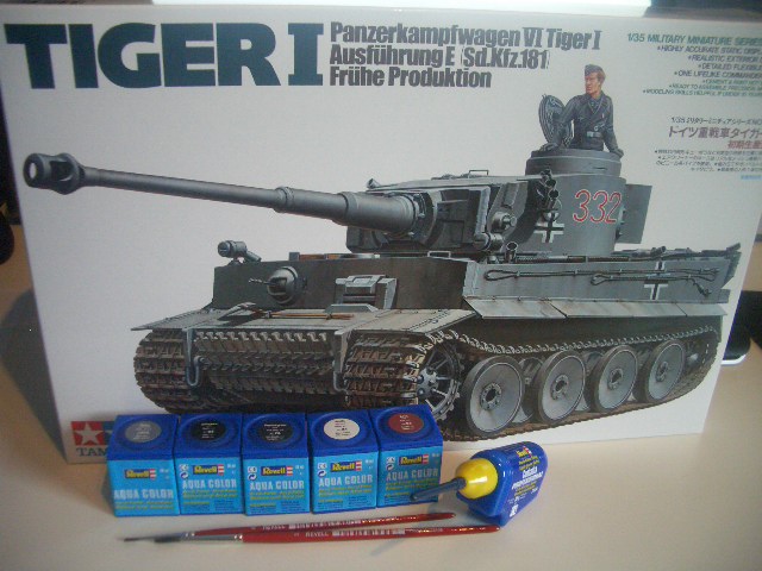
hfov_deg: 52.6
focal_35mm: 35
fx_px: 770
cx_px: 381
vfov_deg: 40.7
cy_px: 286
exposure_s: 1/30
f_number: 2.6
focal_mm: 5.8
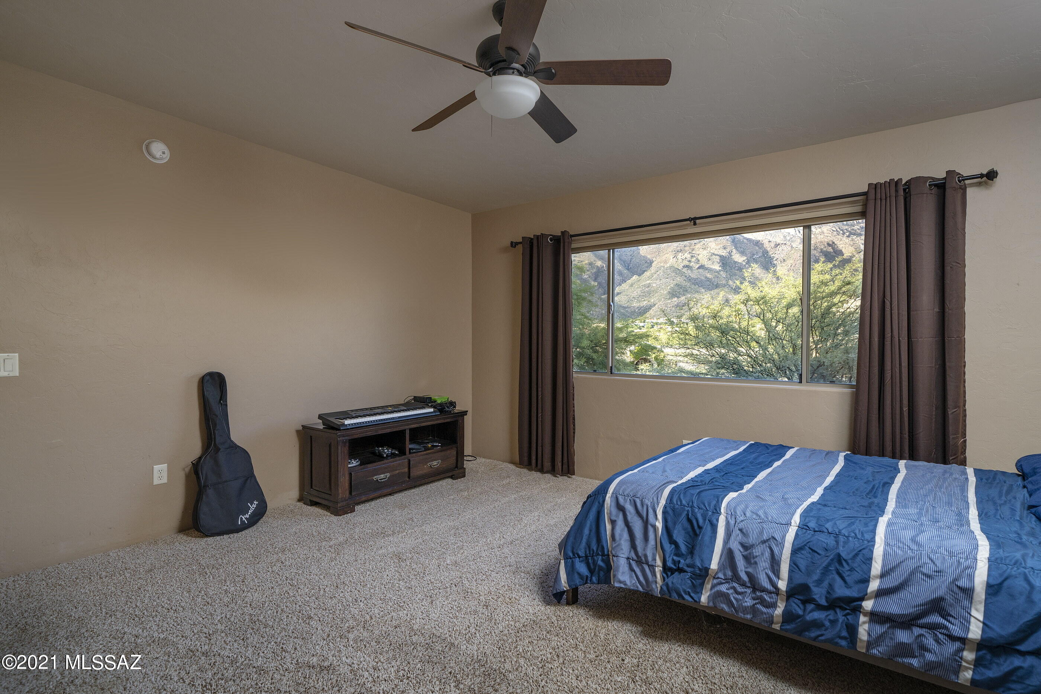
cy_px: 347
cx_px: 520
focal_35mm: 17
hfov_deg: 93.3
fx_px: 491
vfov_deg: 70.4
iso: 200
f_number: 7.1
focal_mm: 17
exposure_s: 1/50
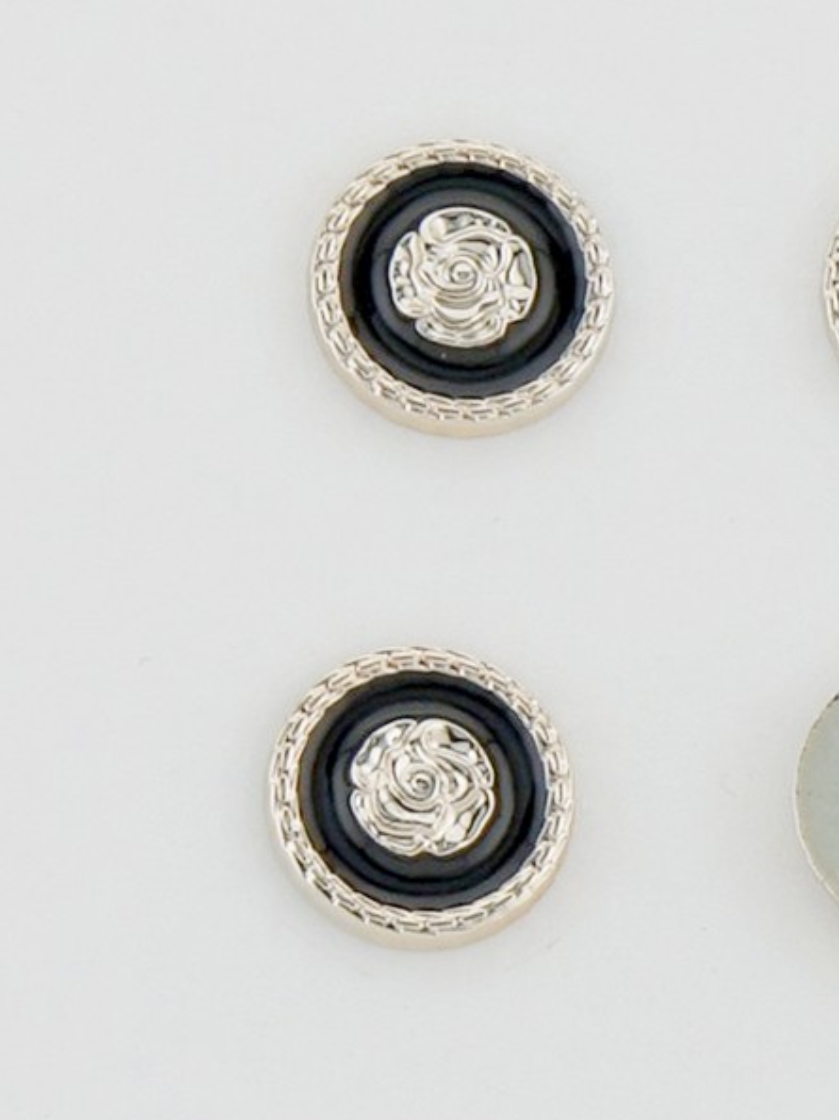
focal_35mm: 118
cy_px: 564
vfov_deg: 16.7
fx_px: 3816
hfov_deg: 12.5
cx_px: 694
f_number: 9
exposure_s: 1/320
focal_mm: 54
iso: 200
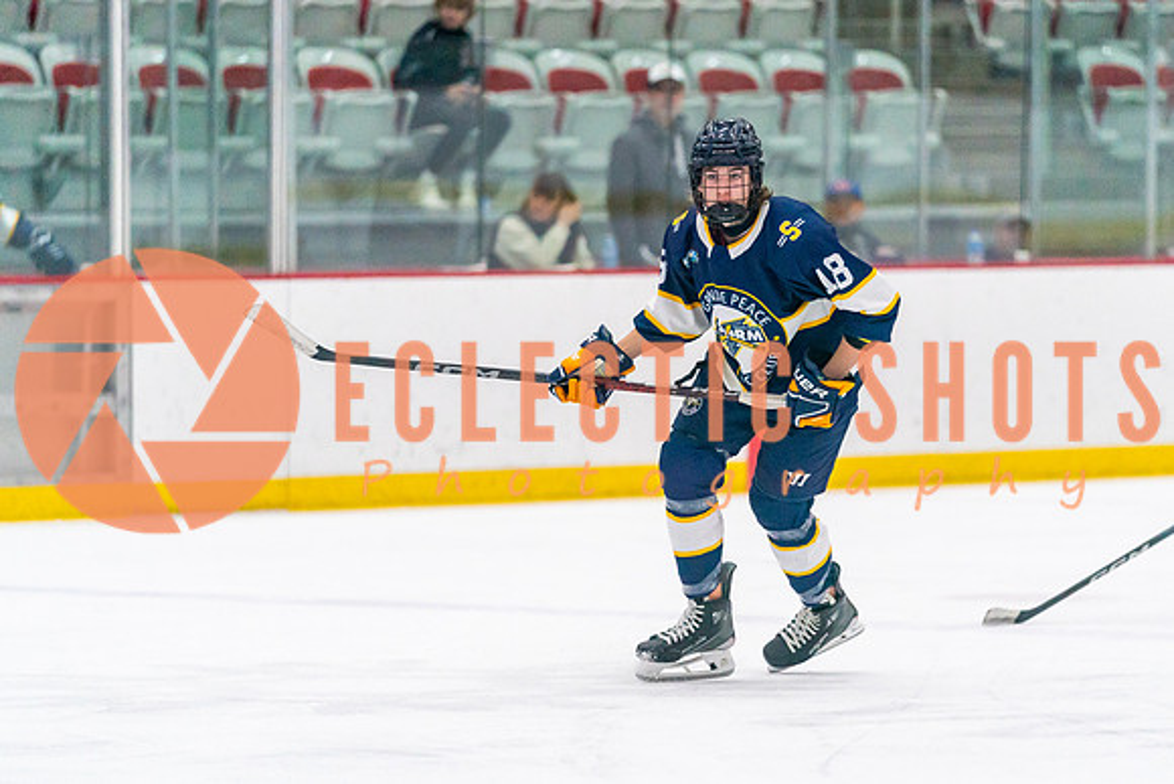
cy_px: 436
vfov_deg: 5.5
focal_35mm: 248
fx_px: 8099
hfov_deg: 8.3
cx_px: 660
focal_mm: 200
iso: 4000
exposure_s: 1/1600
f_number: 2.8
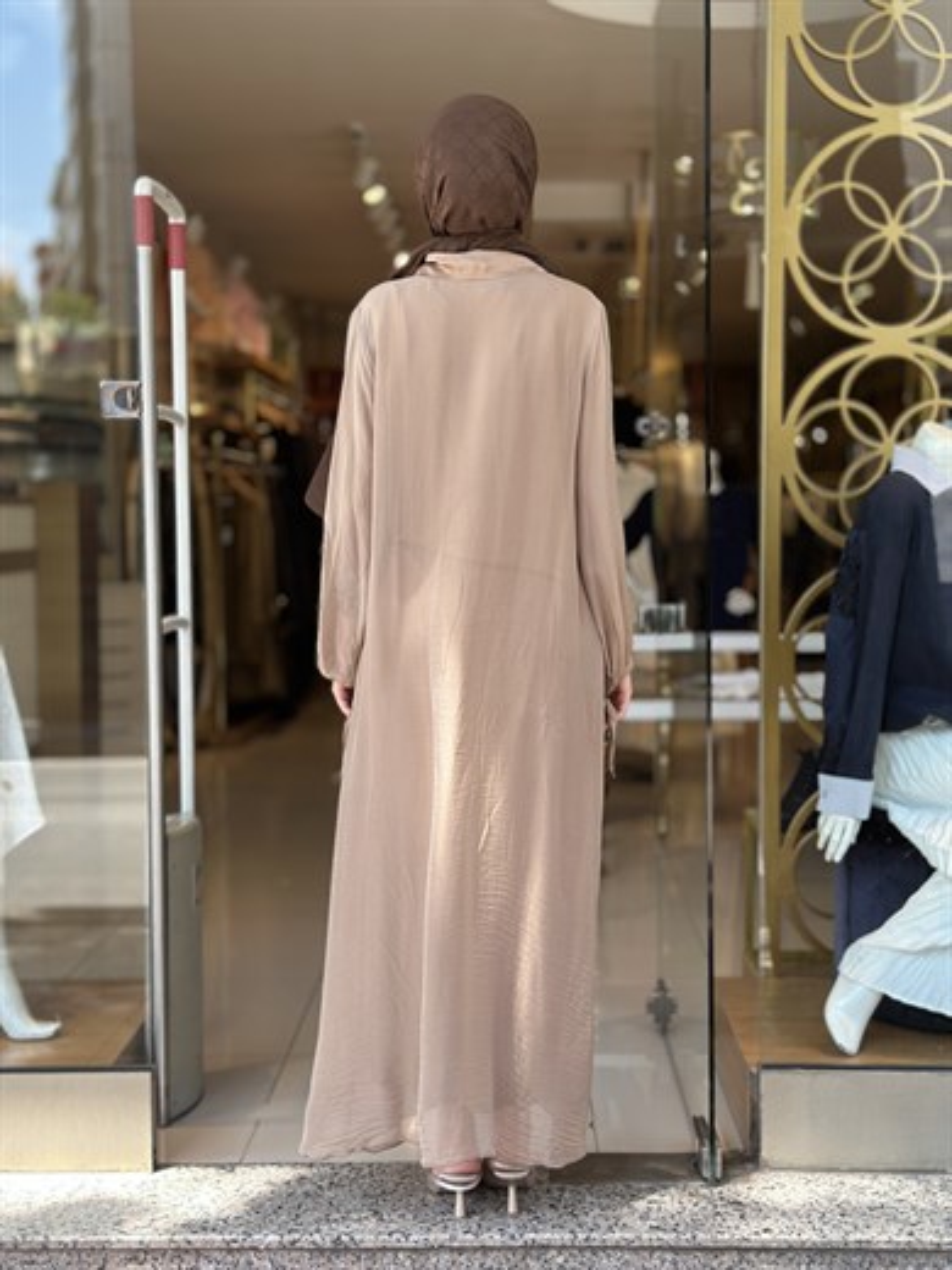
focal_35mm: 48
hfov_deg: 30.3
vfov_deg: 39.7
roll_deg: -0.6
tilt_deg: -1.7
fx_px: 1760
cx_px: 476
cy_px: 635
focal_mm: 6.86
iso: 80
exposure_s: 1/458
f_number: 1.78
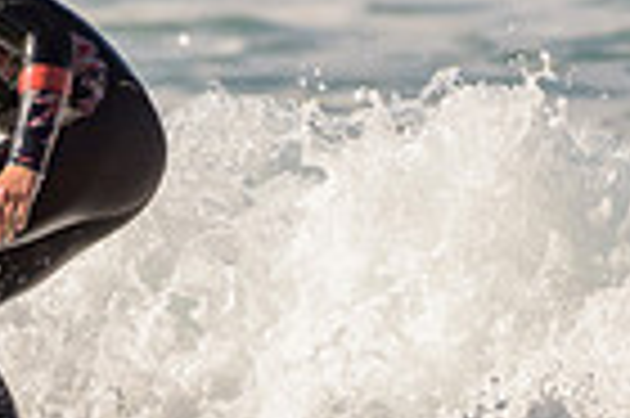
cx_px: -172
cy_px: 279
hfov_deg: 0.8
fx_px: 44398
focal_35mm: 2540
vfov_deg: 0.5
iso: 200
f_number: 5.6
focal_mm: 500
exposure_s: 1/2000
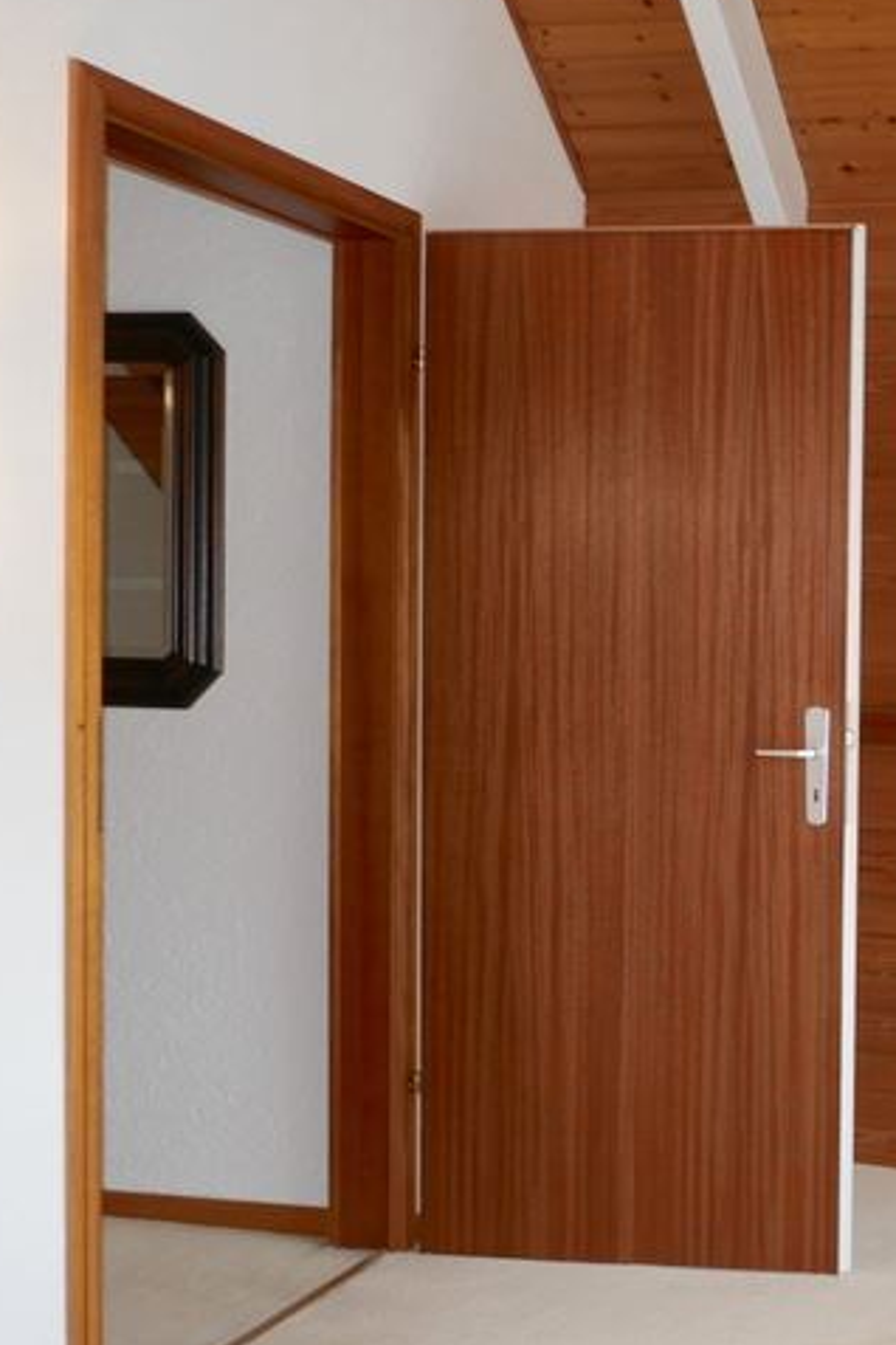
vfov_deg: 41.9
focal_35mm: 47
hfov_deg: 25.6
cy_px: 711
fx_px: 1755
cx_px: 1085
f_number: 3
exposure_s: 1/60
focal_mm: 10.2
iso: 250
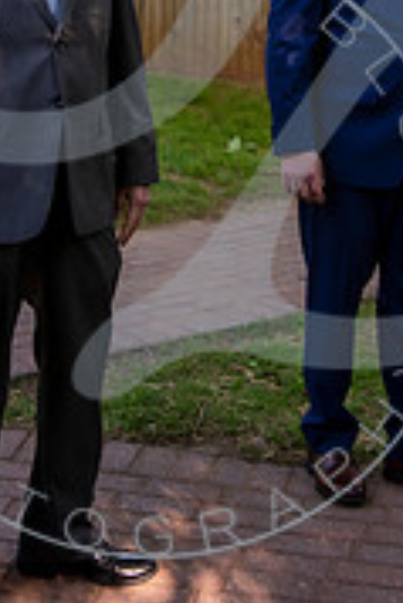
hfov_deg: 16.8
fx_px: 1357
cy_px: -14
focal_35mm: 81
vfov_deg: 23.8
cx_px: 305
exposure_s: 1/200
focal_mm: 32
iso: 100
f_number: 2.8
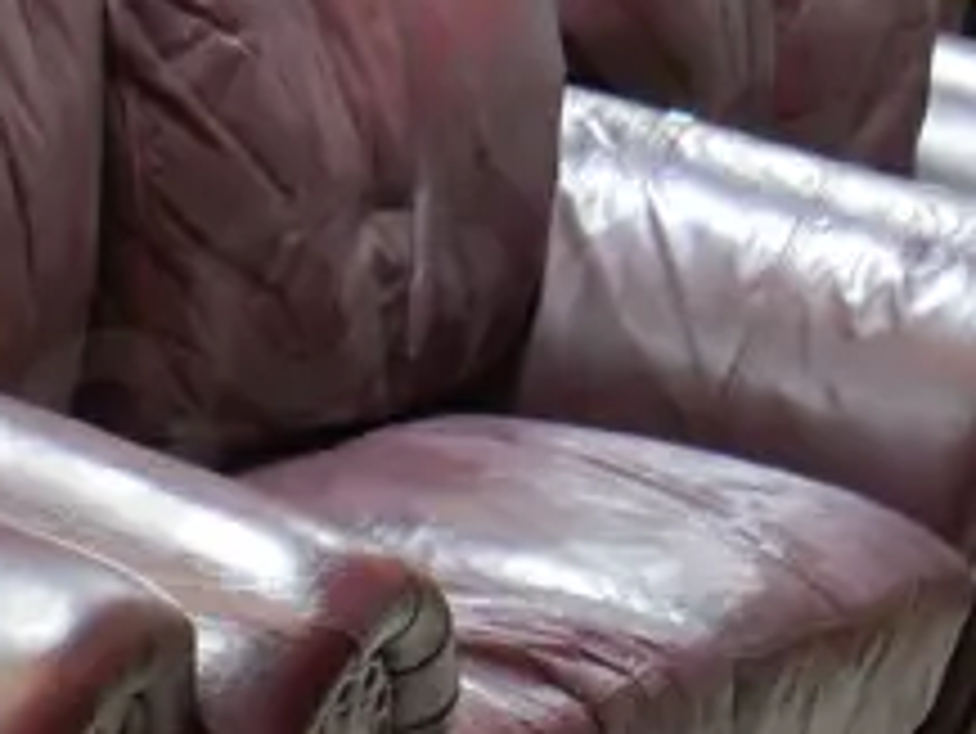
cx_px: -1039
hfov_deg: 12.8
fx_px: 3724
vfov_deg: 10.6
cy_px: 1299
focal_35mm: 132
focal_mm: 14
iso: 500
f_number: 3.5
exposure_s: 1/60
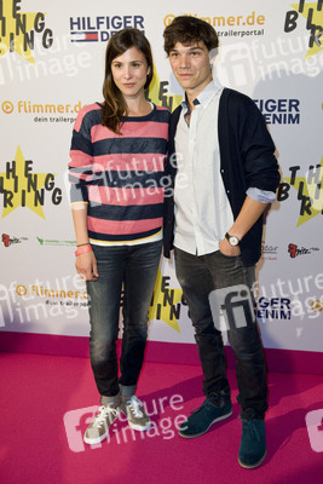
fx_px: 484
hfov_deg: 36.9
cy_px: 242
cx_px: 162
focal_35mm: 36
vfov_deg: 53.1
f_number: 4.5
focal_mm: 36
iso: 1600
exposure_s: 1/200
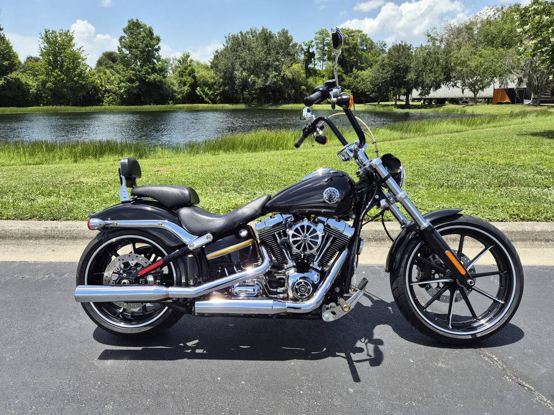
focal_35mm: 23
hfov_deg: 73.9
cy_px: 208
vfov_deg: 58.9
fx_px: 368
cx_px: 277
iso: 80
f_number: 1.8
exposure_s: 1/3984
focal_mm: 5.4
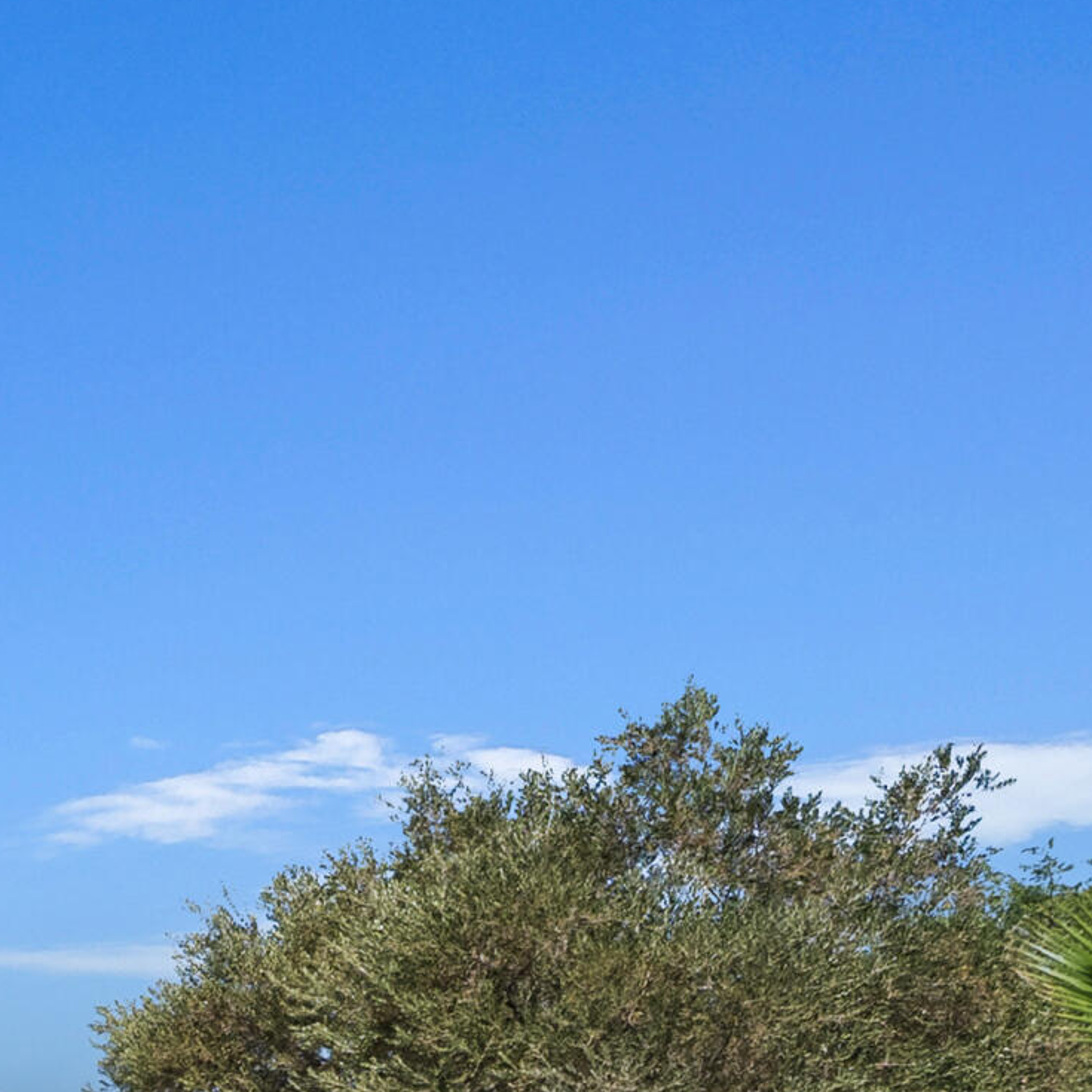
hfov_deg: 18.8
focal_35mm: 59
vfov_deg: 25.1
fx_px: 2106
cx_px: -1068
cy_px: 1430
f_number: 8
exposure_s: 1/100
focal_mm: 17
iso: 100
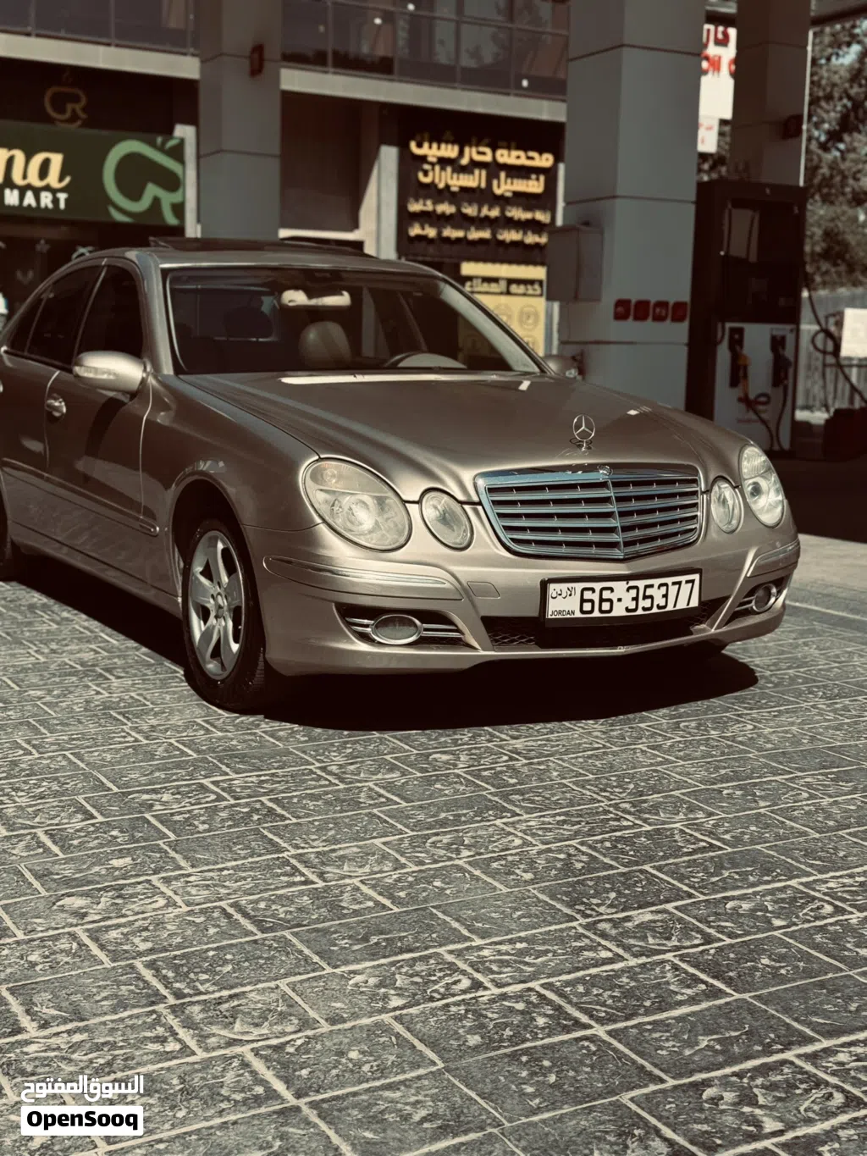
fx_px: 1603
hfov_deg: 30.3
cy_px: 578
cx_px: 434
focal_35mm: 48
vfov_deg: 39.7
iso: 64
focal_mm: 6.76
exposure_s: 1/4608
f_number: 1.78
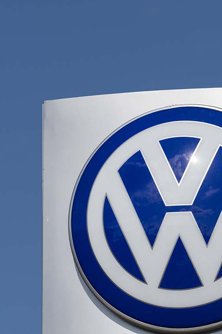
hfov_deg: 3.6
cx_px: 184
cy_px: 152
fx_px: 3572
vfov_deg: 5.3
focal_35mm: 386
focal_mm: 200
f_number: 9
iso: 64
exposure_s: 1/800
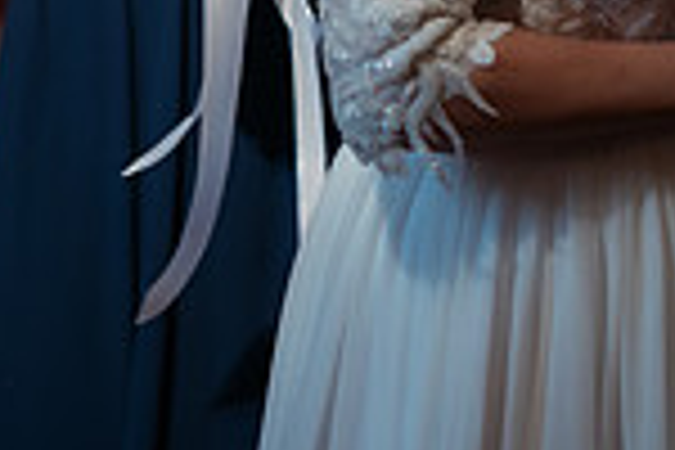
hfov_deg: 6.2
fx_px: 6168
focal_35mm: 329
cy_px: -292
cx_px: 1030
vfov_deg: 4.1
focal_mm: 85
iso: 1600
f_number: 2.5
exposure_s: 1/250
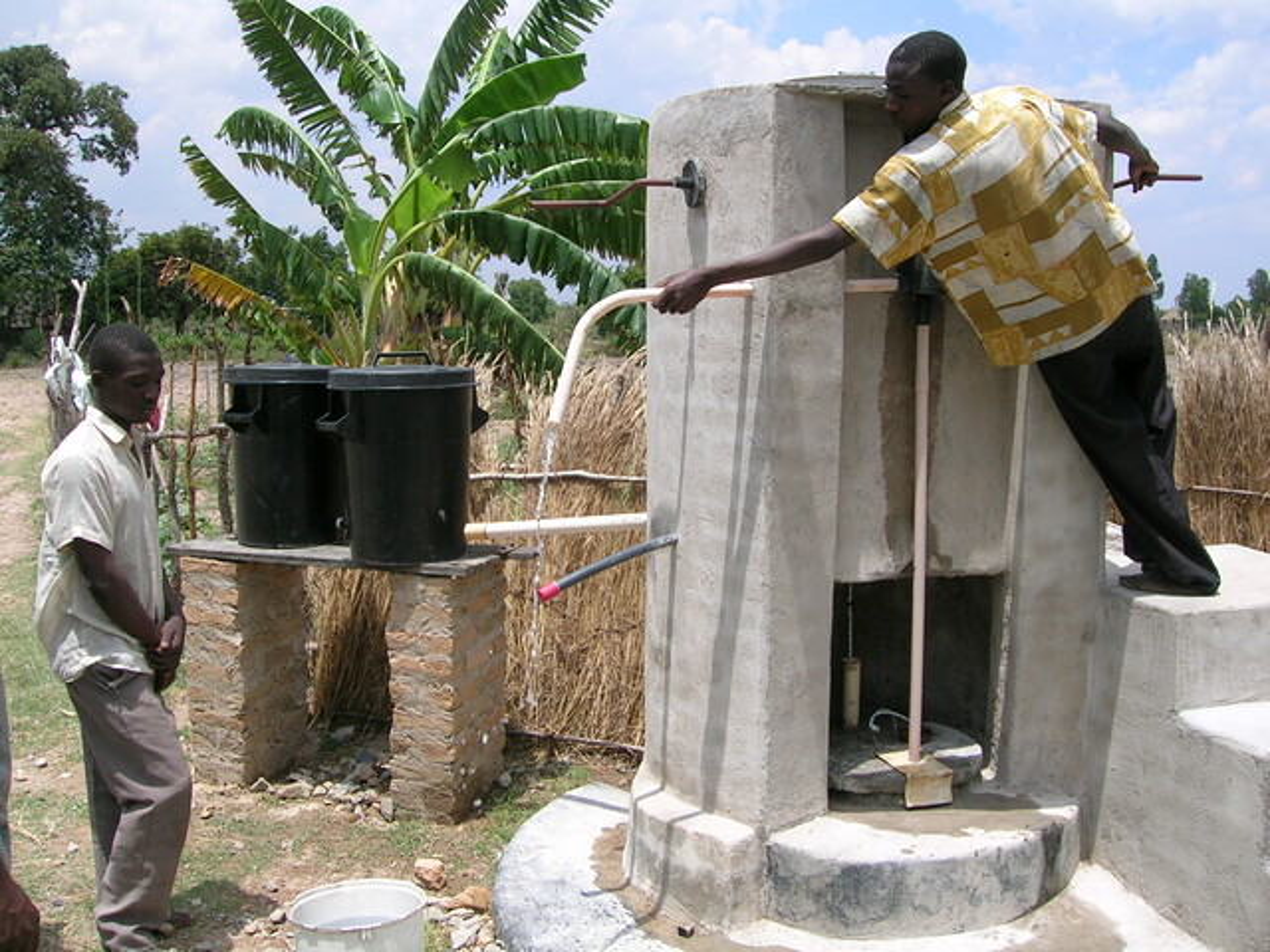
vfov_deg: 40.7
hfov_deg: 52.6
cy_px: 476
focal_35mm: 35
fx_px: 1284
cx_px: 635
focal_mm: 5.4
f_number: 4.8
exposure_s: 1/365
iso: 50
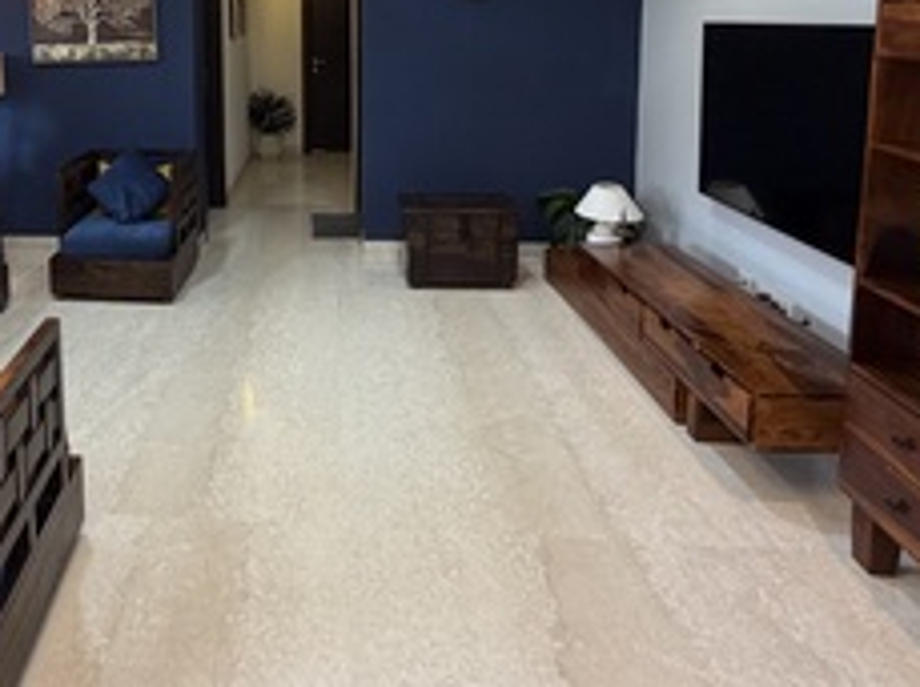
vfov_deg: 45.9
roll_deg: +1.9
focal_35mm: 28
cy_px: 98
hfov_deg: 60.9
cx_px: 259
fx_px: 743
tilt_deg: -5.4
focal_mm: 2.22
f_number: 2.2
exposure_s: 1/100
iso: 250
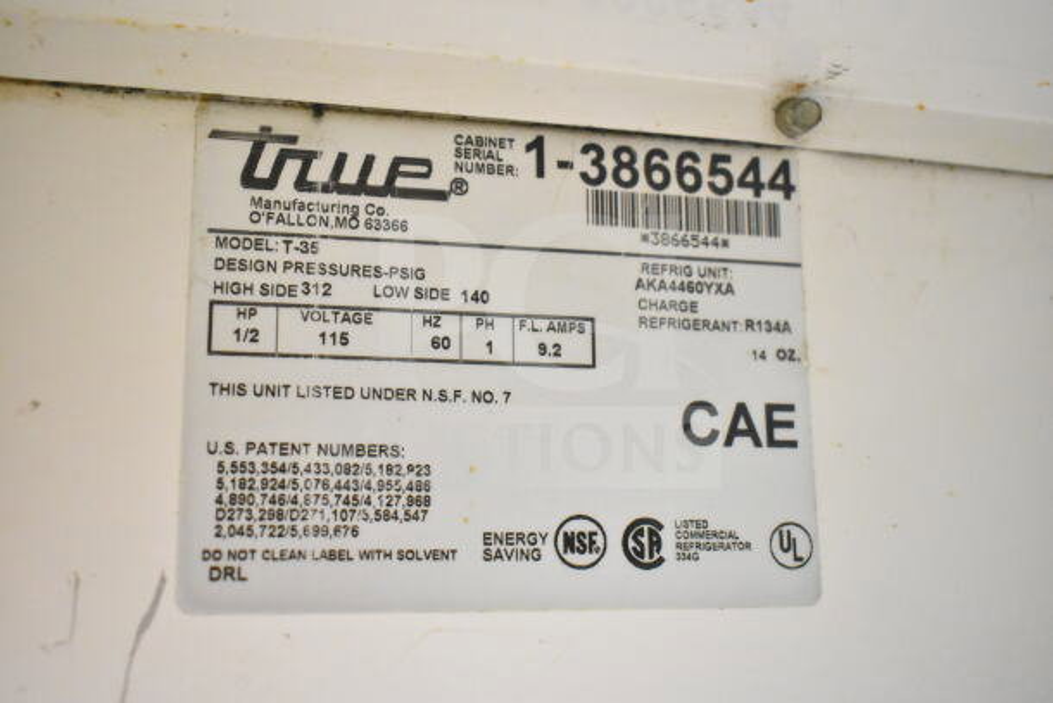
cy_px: 352
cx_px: 526
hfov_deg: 46.4
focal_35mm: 42
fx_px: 1229
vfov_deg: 31.9
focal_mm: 28
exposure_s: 1/50
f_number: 4.2
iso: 12800
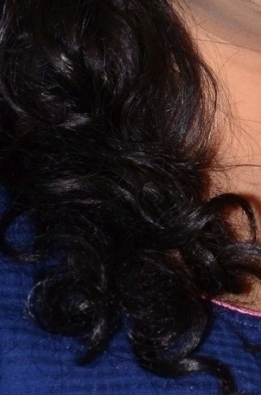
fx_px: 5984
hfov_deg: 2.5
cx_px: 288
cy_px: 50
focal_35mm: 548
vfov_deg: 3.8
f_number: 7.1
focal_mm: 105
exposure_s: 1/125
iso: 640
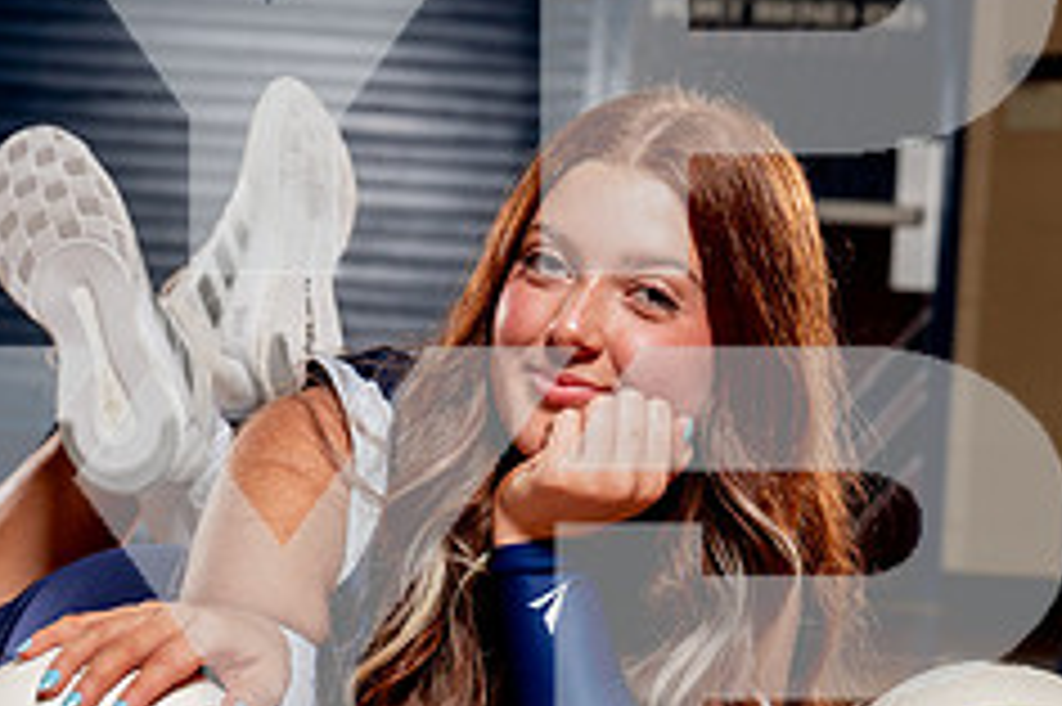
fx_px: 4422
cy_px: 587
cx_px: 468
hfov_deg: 13.7
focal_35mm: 150
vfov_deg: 9.1
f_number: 5.6
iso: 200
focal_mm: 61
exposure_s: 1/250
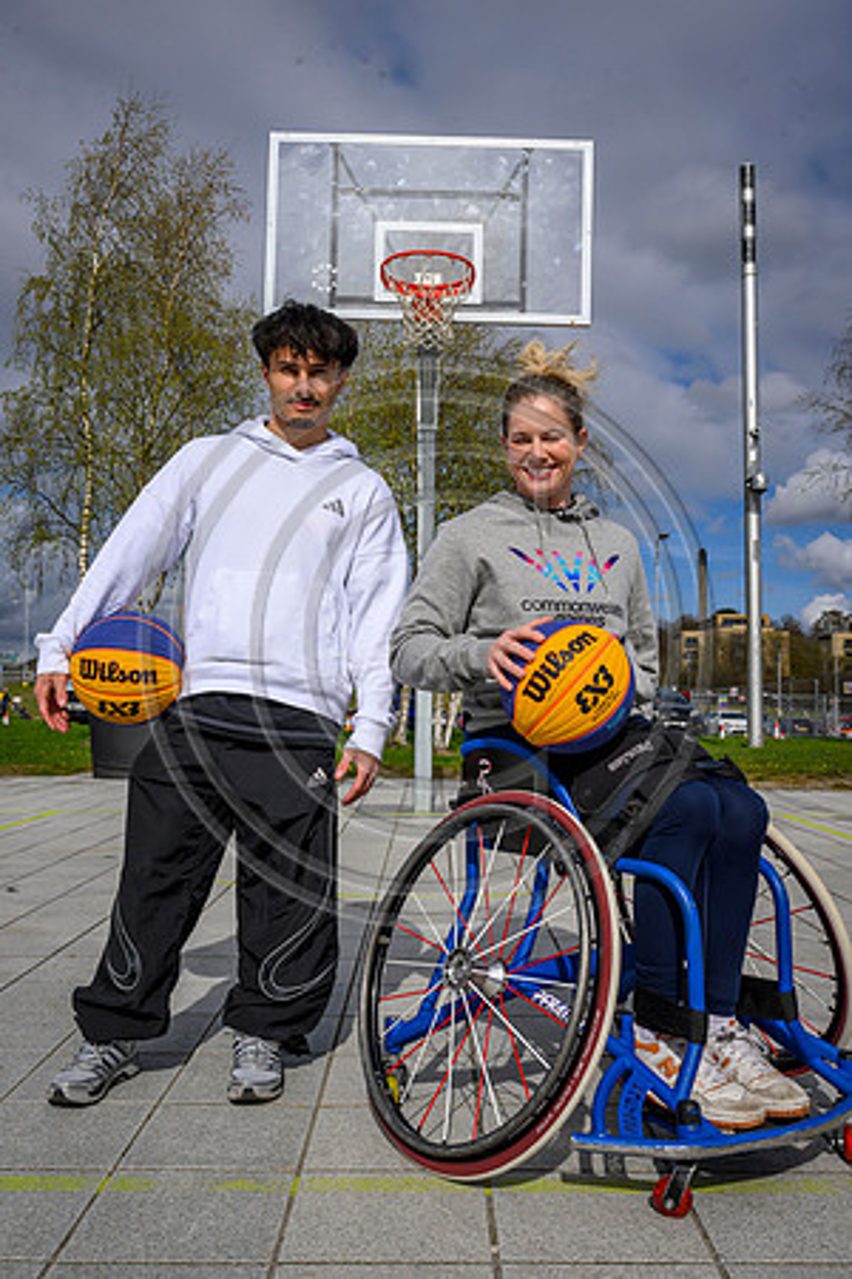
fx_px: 1154
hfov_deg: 40.5
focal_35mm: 32
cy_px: 640
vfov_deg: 58.0
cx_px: 426
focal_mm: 32.5
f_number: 11
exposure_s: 1/2000
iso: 500
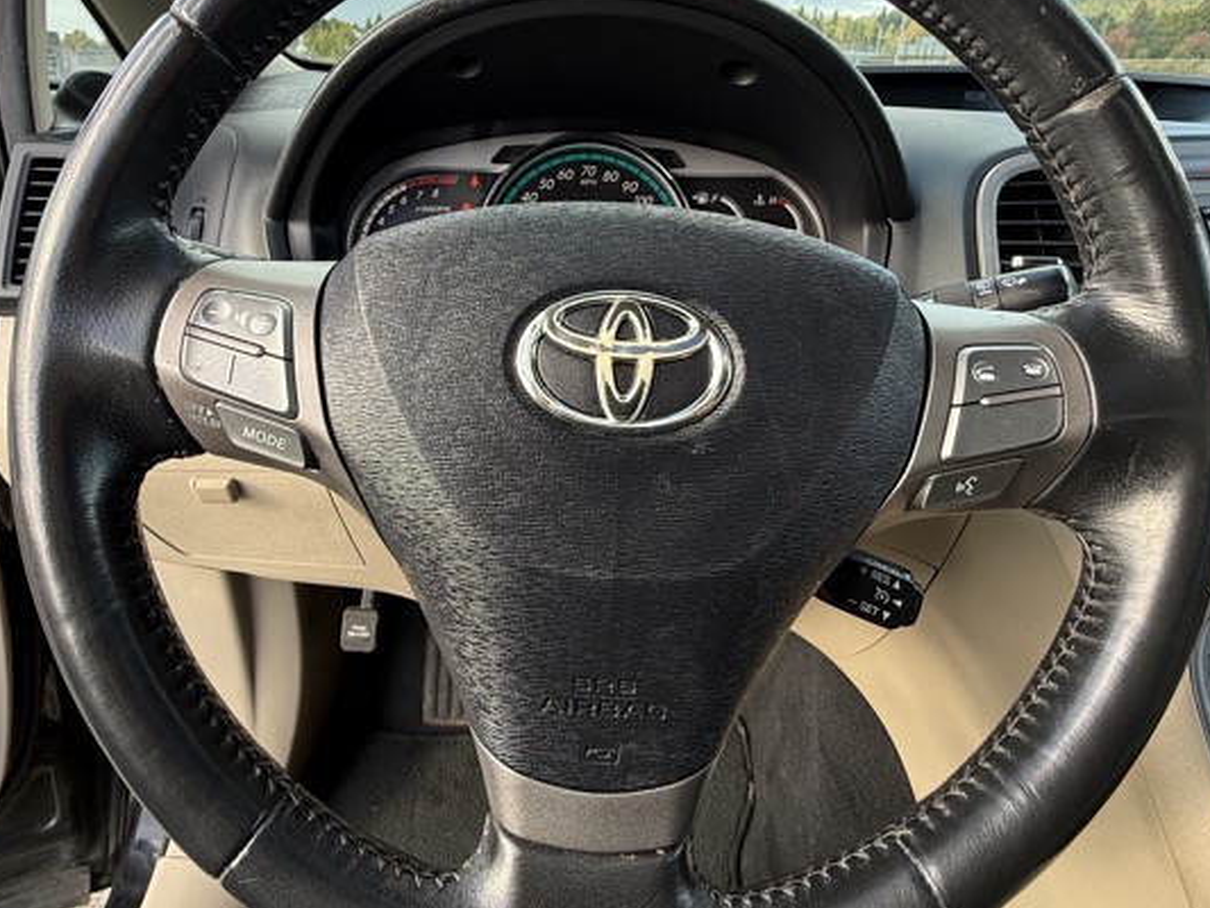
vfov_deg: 62.5
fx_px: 734
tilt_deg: -19.0
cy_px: 336
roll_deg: -2.1
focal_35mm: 21
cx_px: 583
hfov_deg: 78.9
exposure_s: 1/103
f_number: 2.2
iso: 64
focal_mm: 2.22
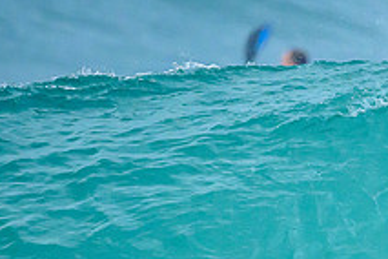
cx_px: 493
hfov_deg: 0.7
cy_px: 279
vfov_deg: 0.5
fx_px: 32083
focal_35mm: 2977
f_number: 6.3
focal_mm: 800
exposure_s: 1/3200
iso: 2500
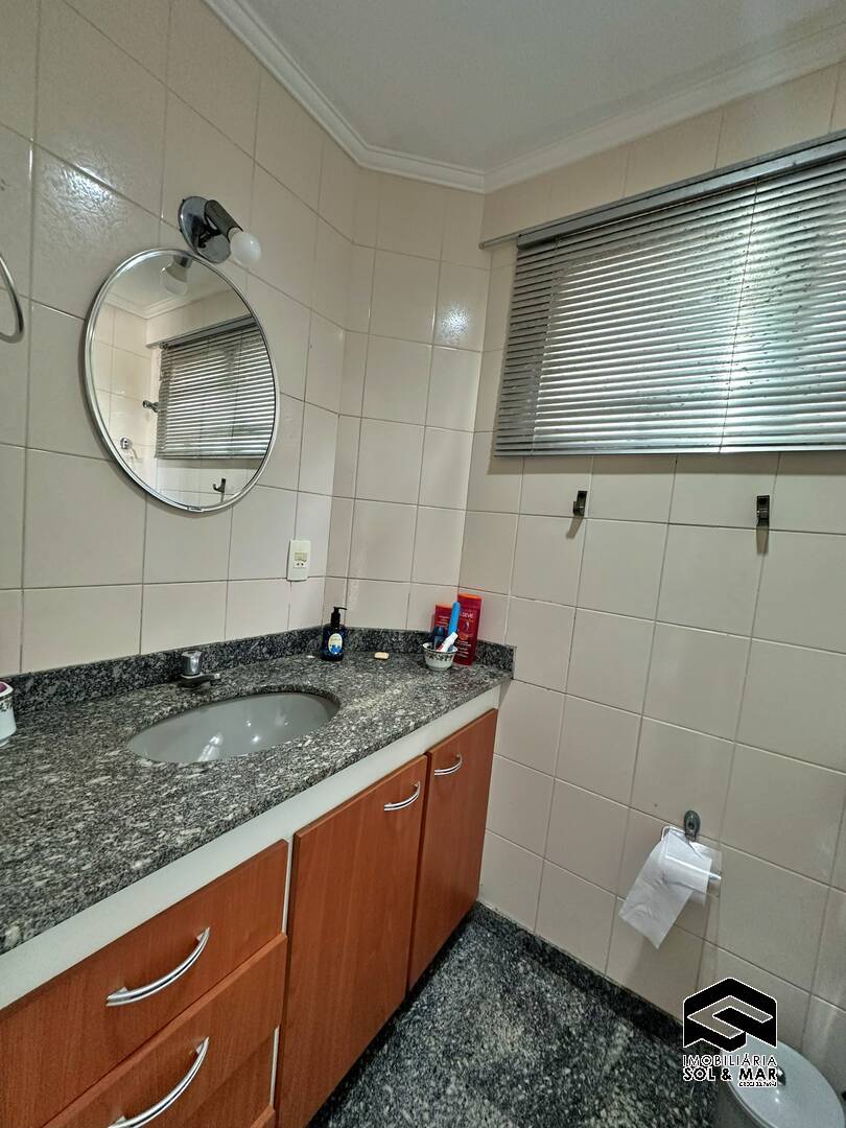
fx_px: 456
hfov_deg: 85.7
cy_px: 564
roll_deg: -6.0
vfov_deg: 102.1
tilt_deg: -3.7
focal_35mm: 14
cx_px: 423
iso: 320
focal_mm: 2.22
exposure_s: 1/60
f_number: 2.2
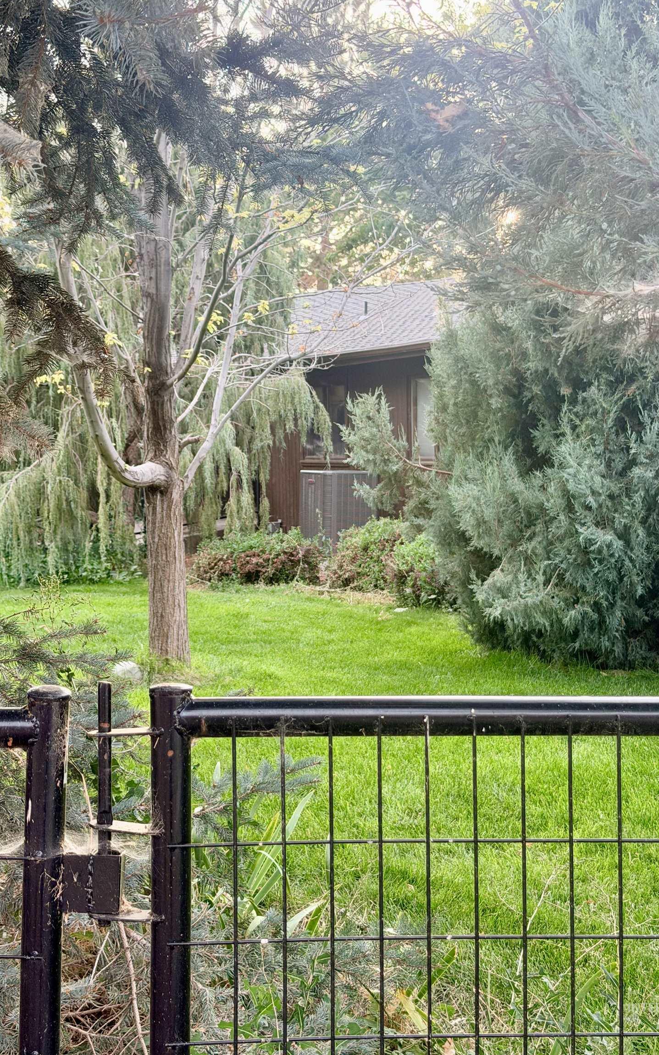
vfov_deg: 39.6
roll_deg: +0.1
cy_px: 527
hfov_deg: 25.3
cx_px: 338
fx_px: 1465
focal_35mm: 51
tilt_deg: -3.7
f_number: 1.78
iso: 125
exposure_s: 1/203
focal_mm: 6.76
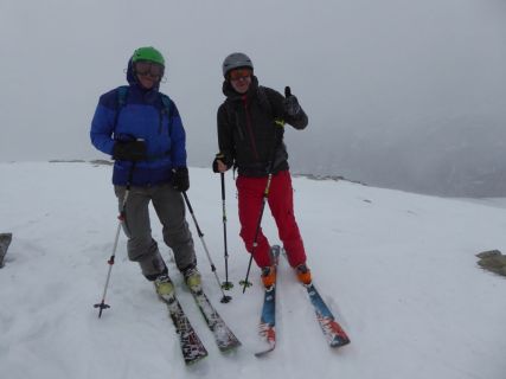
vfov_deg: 56.8
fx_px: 351
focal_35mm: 24
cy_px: 190
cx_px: 253
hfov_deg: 71.6
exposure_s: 1/1000
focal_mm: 4.3
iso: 200
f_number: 3.3
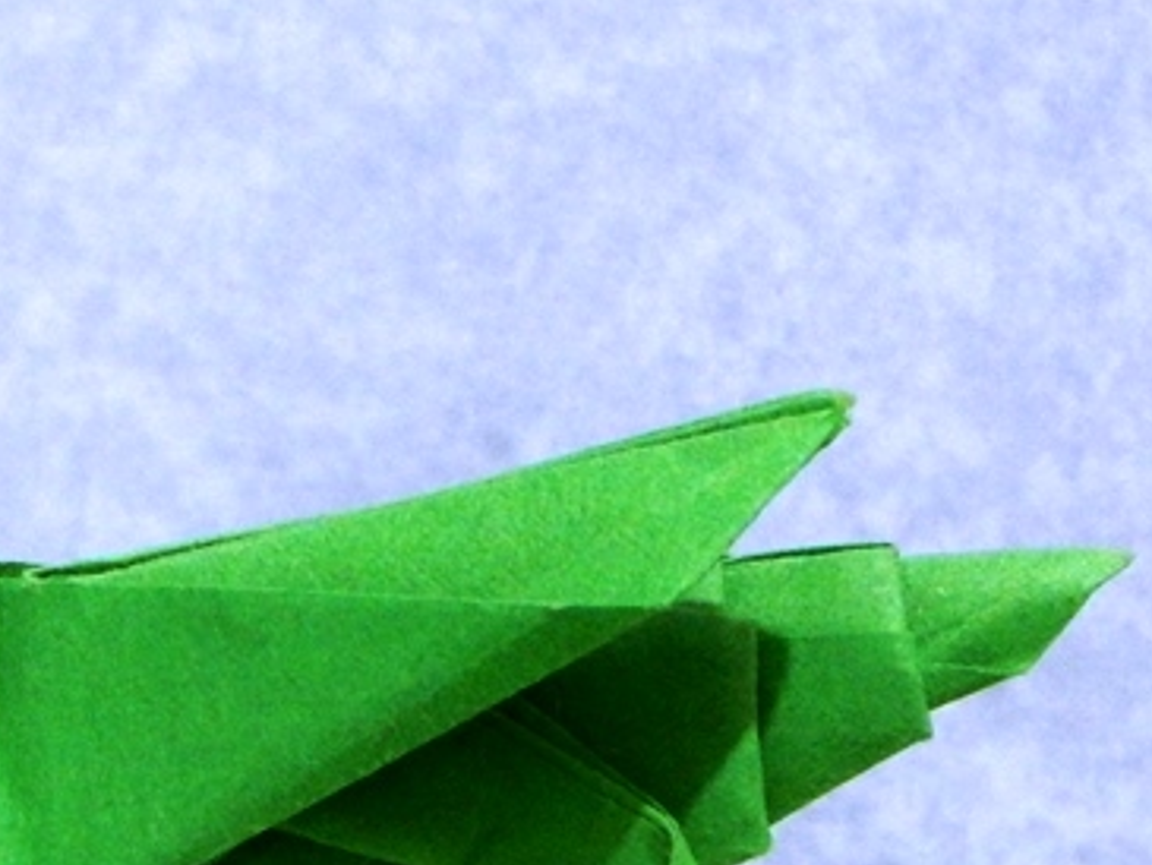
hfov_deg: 4.8
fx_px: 13616
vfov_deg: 3.6
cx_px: 101
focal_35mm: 409
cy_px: 447
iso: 800
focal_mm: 28.7
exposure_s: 1/10
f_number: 5.1
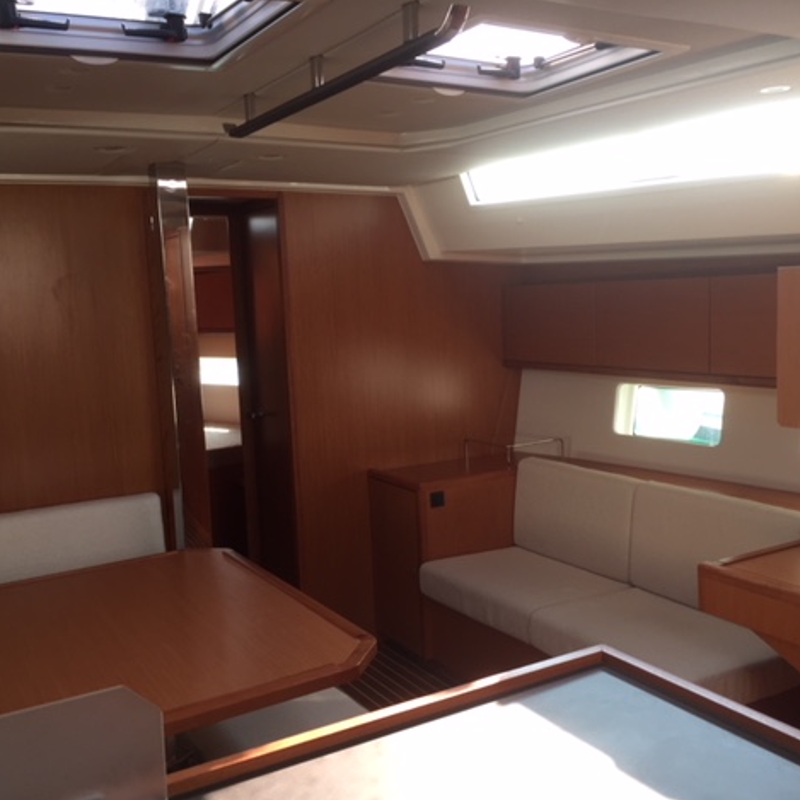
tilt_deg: -8.5
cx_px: 433
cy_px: 404
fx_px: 915
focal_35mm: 35
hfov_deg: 47.2
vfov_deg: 47.2
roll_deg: +1.3
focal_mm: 4.15
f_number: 2.2
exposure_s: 1/50
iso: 32
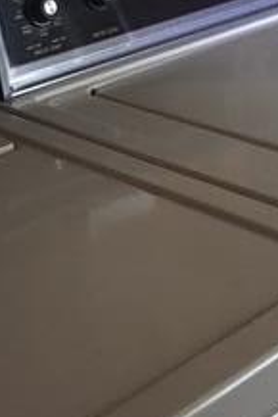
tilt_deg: -10.4
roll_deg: +1.9
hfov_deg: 15.4
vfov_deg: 21.3
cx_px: 117
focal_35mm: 89
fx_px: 1029
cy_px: -77
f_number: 2.2
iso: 100
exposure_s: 1/4
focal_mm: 4.15
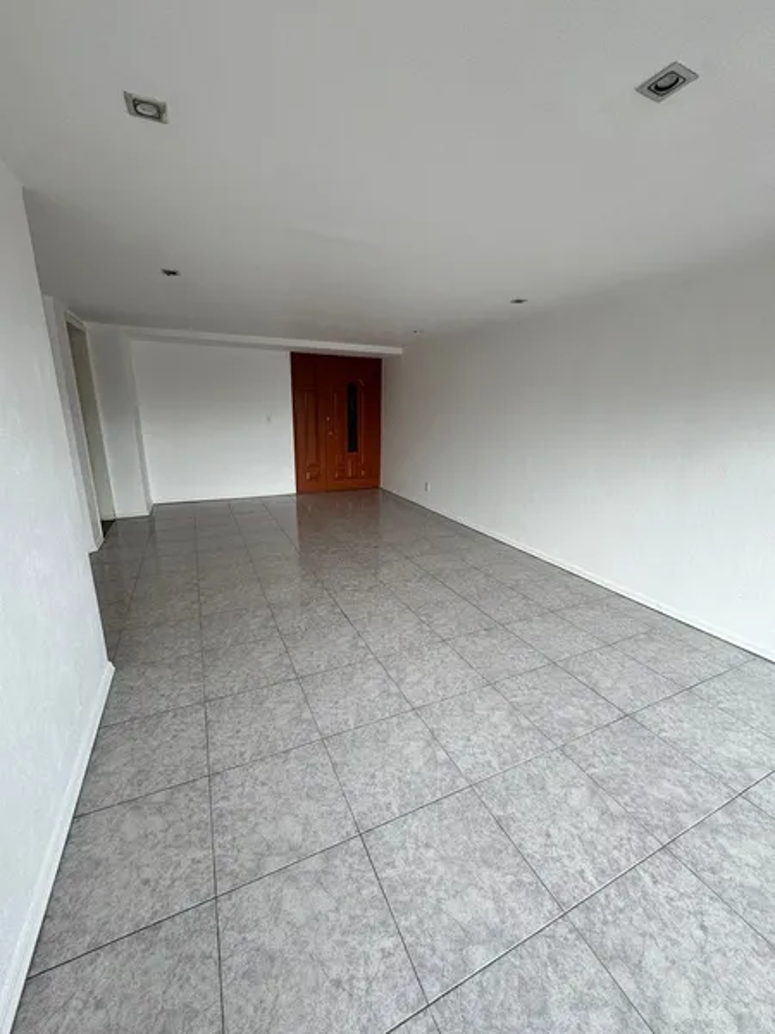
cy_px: 517
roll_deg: +0.3
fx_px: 418
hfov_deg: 85.7
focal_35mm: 14
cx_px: 388
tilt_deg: -13.7
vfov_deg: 102.1
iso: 40
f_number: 2.2
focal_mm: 2.22
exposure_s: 1/146
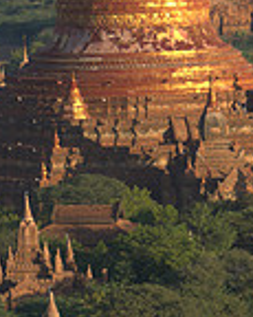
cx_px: -46
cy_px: 70
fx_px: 4338
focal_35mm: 463
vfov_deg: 4.2
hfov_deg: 3.3
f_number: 5
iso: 100
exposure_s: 1/160
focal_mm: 82
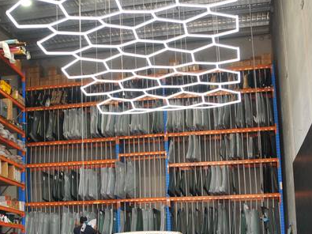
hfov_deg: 29.2
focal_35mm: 63
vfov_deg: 23.1
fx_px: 568
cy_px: 160
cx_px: 17
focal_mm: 18
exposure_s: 1/100
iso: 200
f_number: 3.5
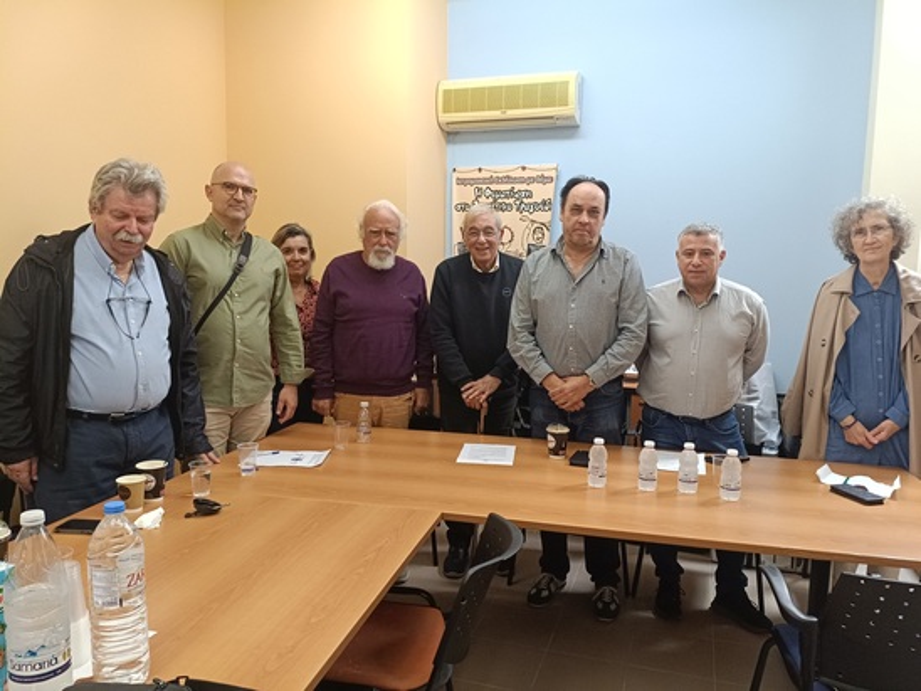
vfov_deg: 53.1
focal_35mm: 26
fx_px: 692
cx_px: 460
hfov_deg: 67.3
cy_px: 346
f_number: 1.5
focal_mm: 4.94
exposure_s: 1/50.1
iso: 322
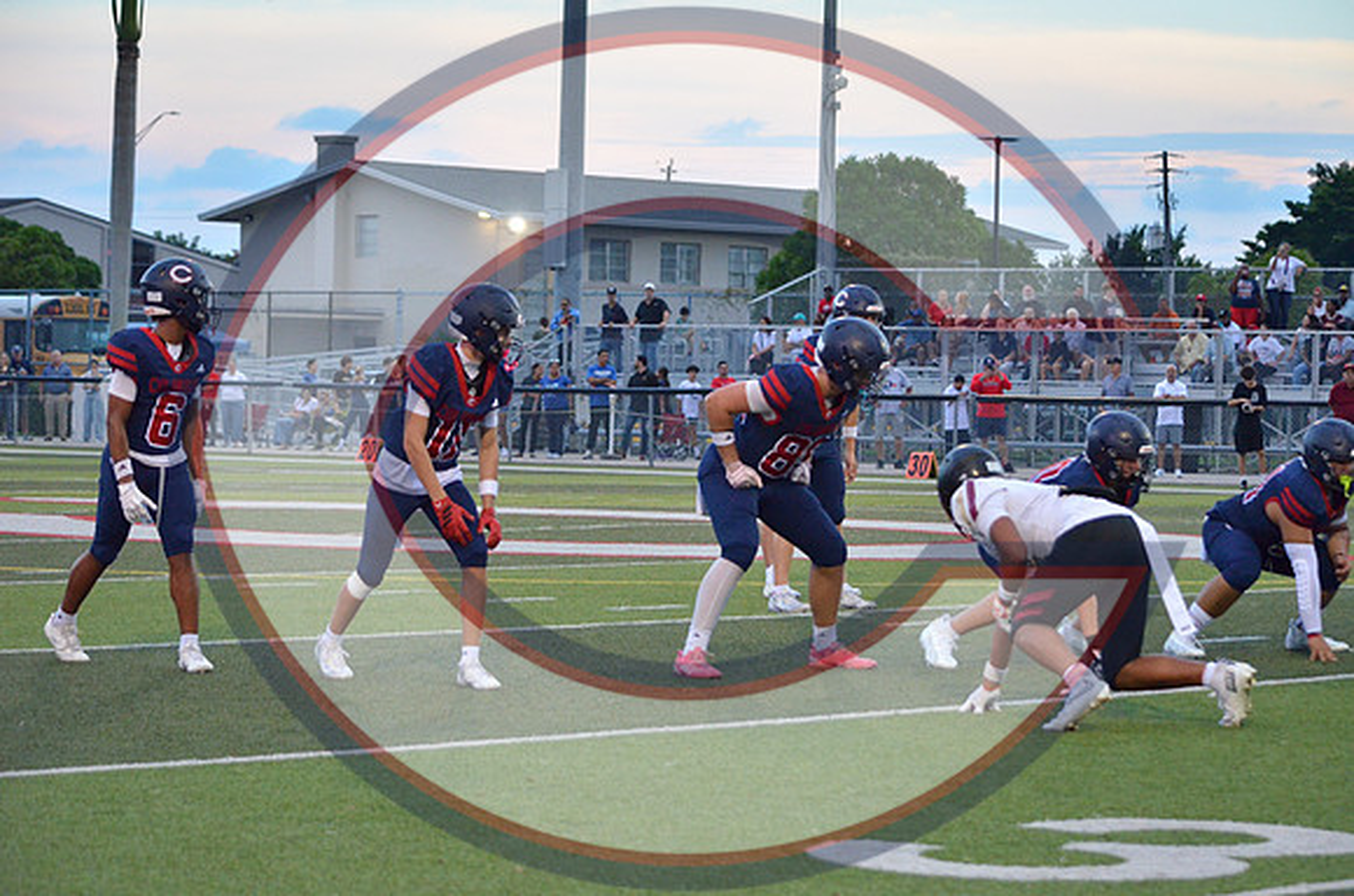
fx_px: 4785
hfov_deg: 16.1
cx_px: 677
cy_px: 448
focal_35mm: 128
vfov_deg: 10.7
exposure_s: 1/500
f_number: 4.5
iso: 2200
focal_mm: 85
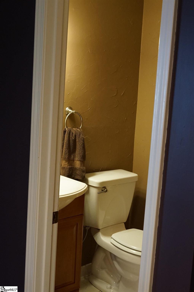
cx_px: 97
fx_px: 405
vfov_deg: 39.6
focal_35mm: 50
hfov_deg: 26.9
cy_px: 146
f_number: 11
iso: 4000
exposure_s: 1/25
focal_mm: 50
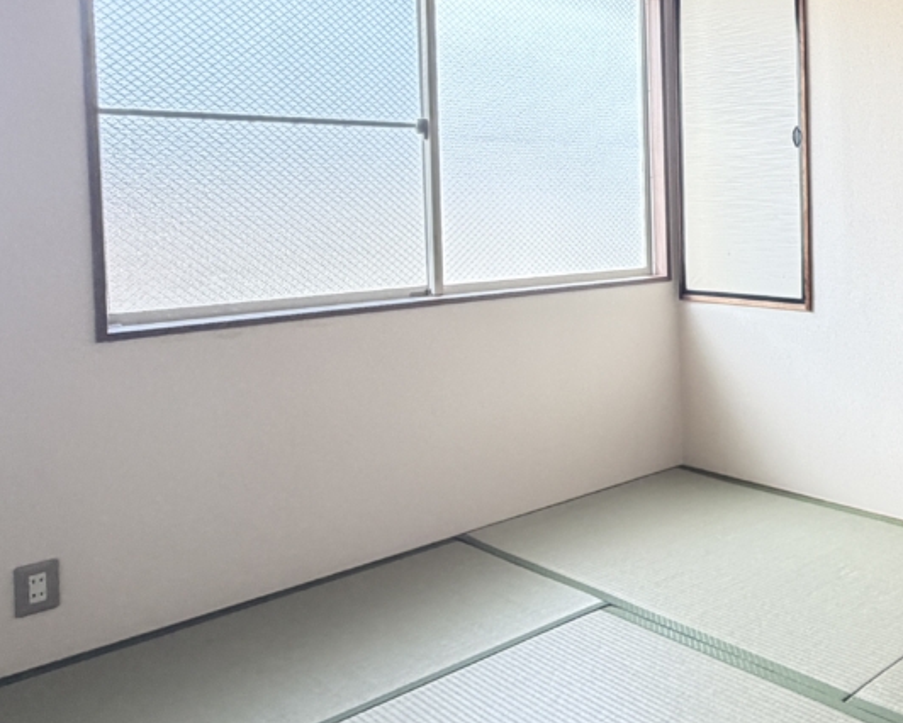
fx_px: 882
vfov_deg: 43.6
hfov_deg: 41.4
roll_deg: +1.4
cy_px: 212
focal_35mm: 33
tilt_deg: +0.0
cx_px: 1026
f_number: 2.2
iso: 320
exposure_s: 1/92
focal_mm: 2.22
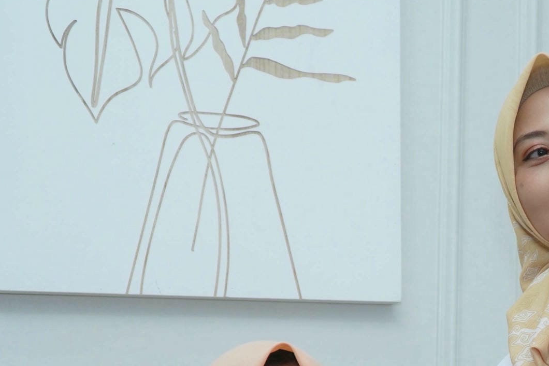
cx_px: 484
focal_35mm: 78
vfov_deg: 17.0
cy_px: 391
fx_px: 1191
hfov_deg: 25.2
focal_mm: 23
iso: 800
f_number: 4
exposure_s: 1/125
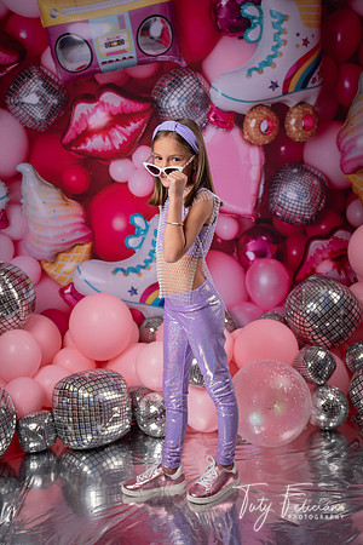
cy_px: 272
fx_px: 605
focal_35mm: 40
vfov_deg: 48.5
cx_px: 182
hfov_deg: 33.4
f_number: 3.2
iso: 50
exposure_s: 1/200
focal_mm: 40
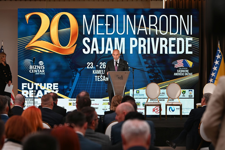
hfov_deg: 23.9
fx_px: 531
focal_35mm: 85
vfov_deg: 16.1
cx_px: 112
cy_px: 75
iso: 400
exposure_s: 1/200
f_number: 2.8
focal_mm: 85
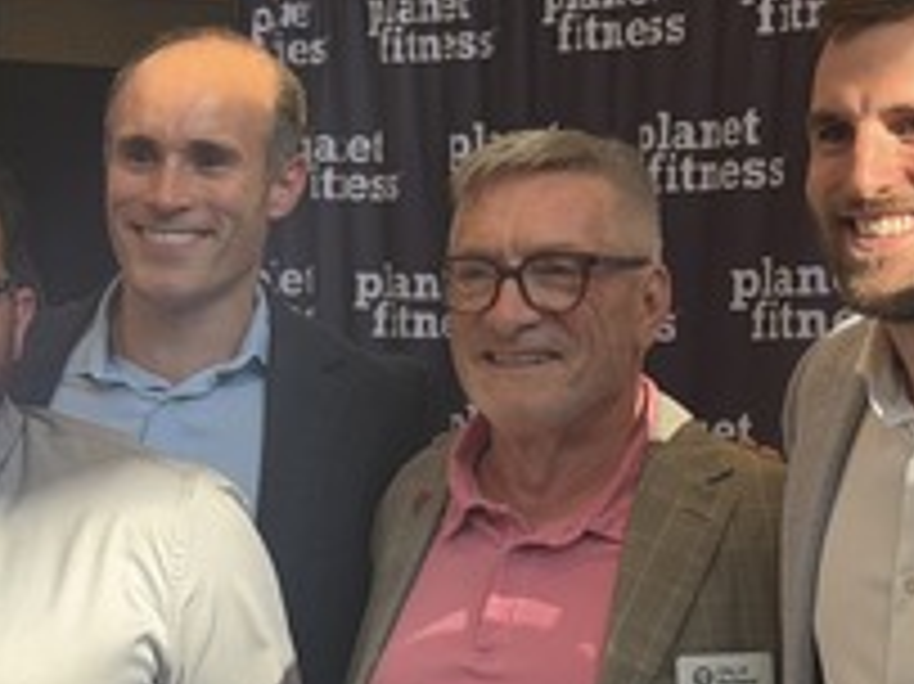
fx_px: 3562
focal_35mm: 135
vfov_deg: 11.0
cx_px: 122
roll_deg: -0.6
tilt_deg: -3.0
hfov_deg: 14.5
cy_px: 452
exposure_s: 1/458
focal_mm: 6.76
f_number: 1.78
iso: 80
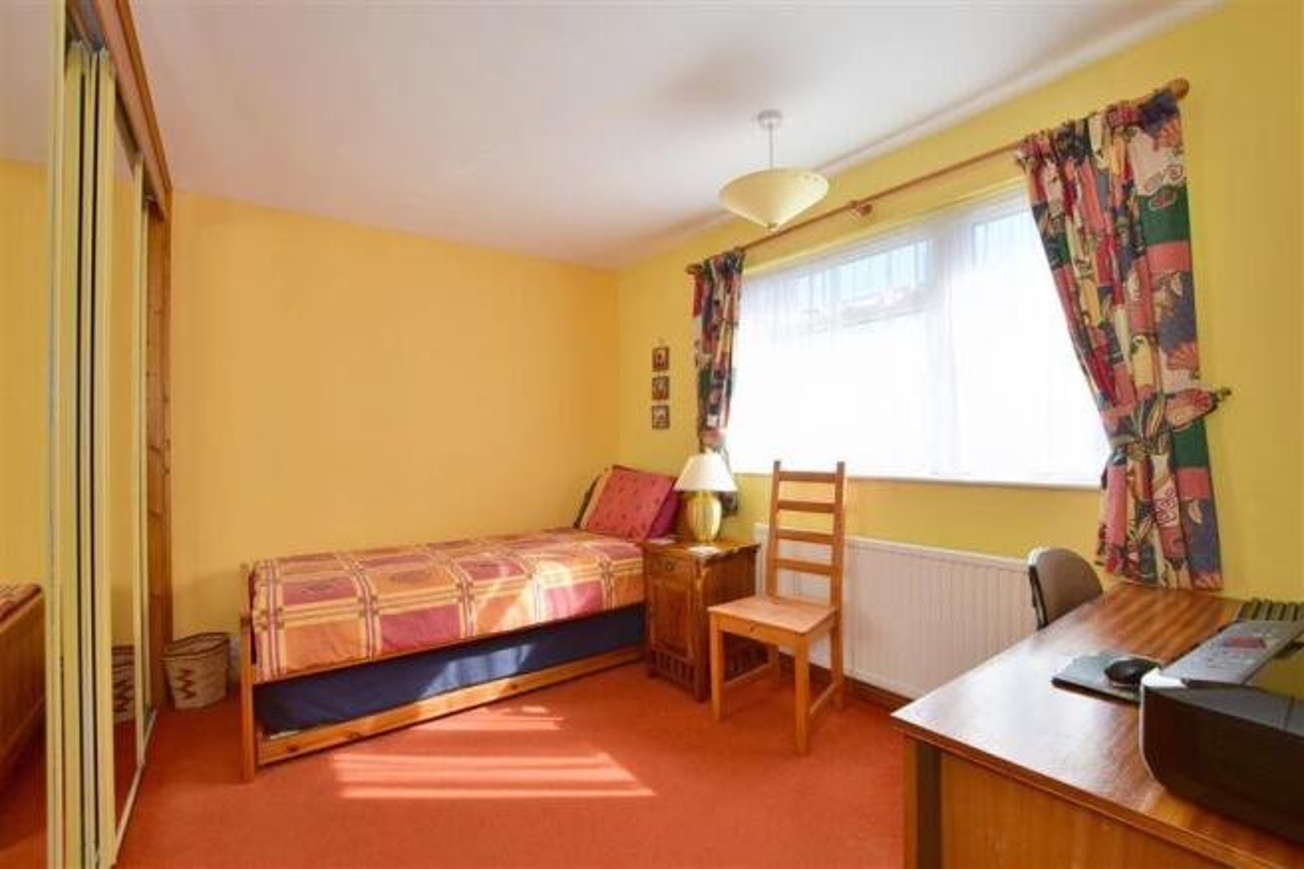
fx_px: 543
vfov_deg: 77.3
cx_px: 652
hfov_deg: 100.4
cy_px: 434
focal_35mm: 15
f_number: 11
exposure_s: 1/40
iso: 200
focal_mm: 10
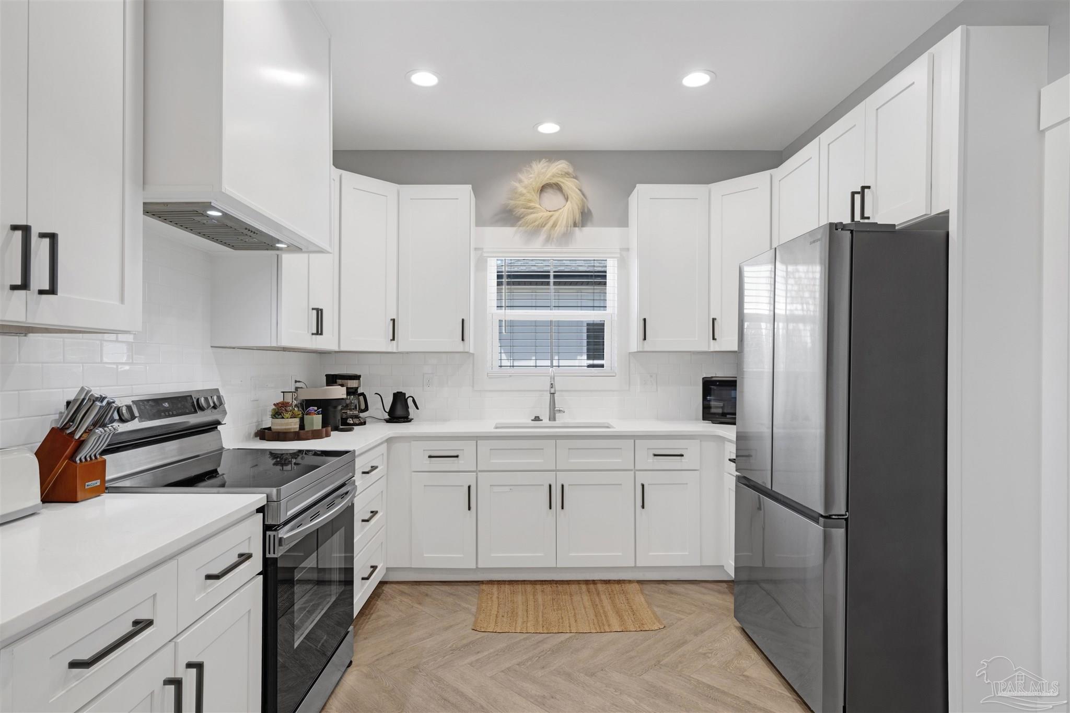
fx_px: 565
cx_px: 535
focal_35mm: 19
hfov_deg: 86.9
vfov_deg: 64.5
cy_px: 356
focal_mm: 19
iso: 400
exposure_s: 1/15
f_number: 11
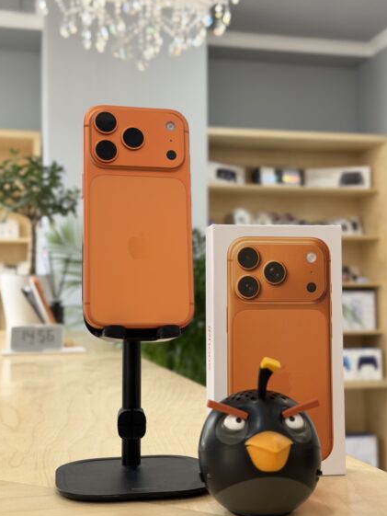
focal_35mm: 49
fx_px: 730
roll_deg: +0.1
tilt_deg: +2.6
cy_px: 259
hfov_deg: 29.7
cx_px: 192
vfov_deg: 38.9
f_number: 1.78
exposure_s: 1/114
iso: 100
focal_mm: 6.76
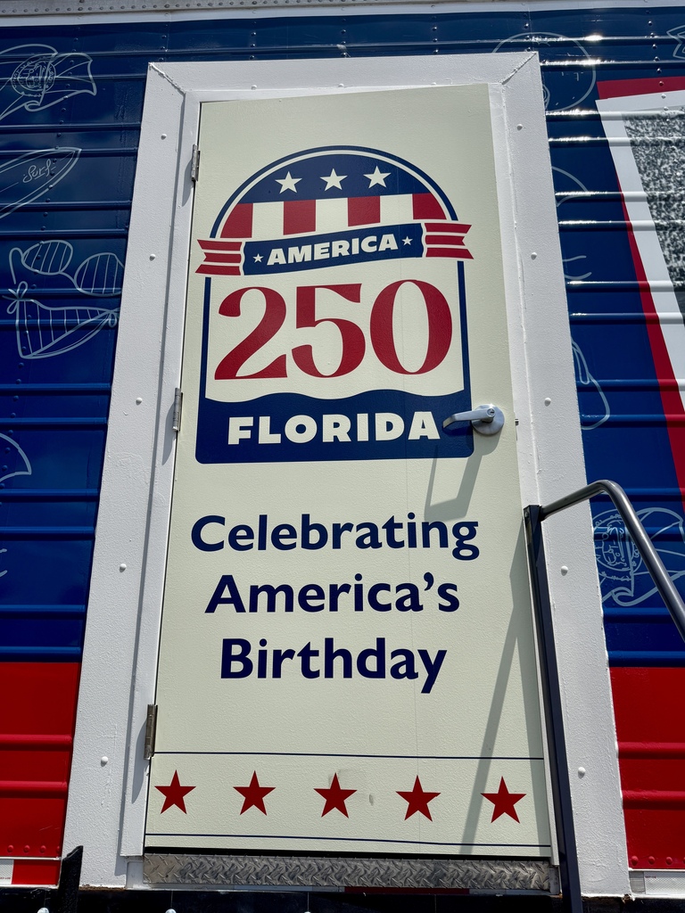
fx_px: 633
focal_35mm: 24
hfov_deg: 56.8
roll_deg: +0.8
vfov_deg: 71.6
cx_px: 342
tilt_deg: +17.3
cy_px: 456
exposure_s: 1/10309
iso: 80
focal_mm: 6.76
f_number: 1.78
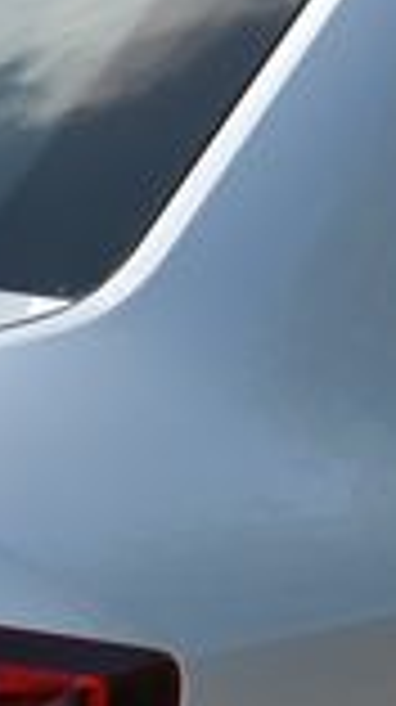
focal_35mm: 315
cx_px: -405
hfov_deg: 3.8
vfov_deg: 6.8
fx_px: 5896
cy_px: 773
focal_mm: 46
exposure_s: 1/400
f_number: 10
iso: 500
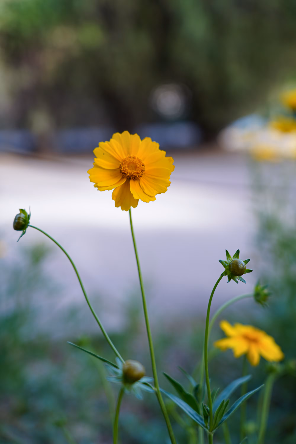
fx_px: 900
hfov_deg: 18.7
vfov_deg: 27.7
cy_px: 222
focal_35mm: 73
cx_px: 148
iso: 200
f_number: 4
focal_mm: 73
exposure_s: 1/160
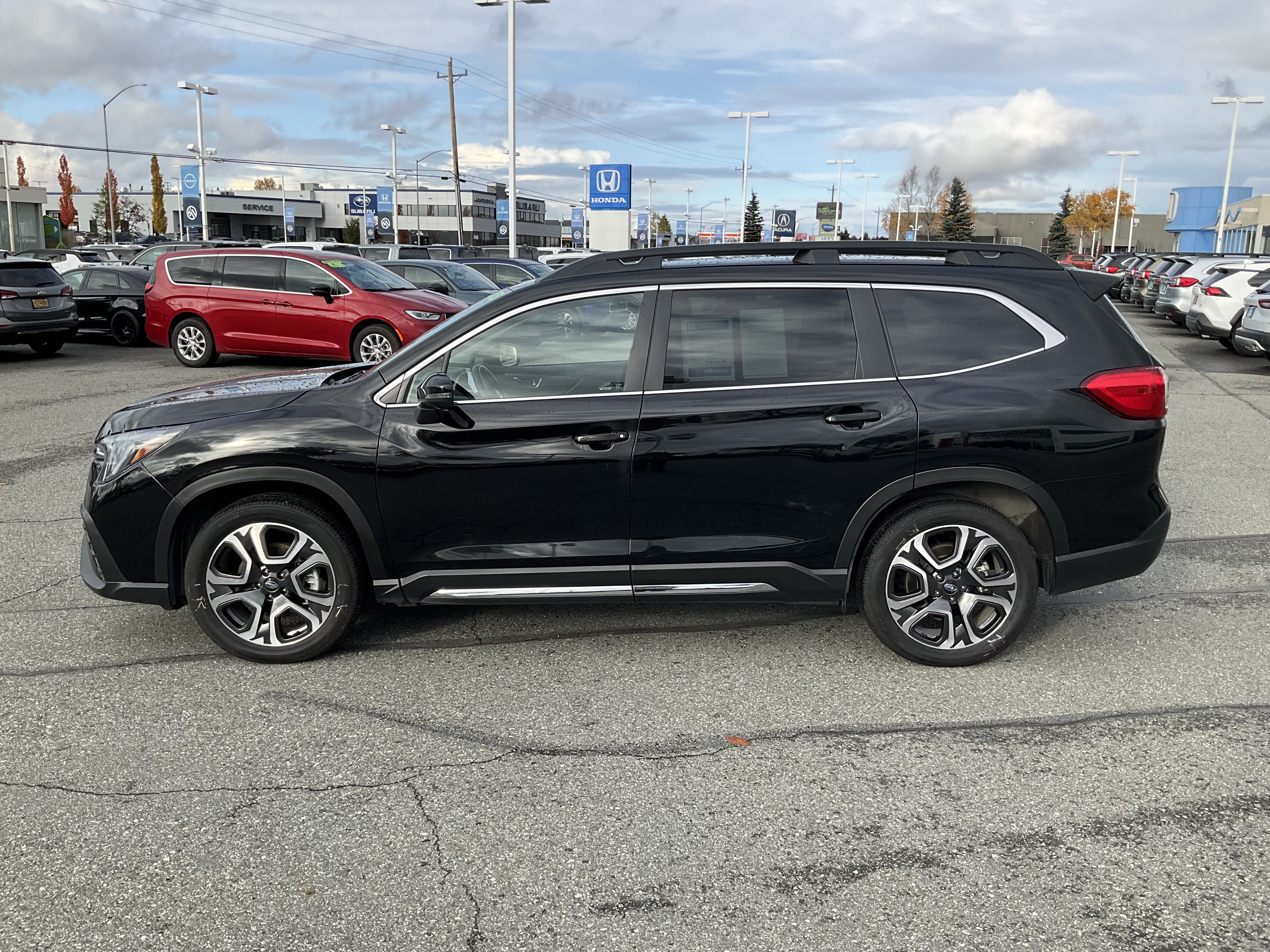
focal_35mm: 29
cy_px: 476
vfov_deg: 48.2
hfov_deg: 61.7
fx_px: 1064
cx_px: 635
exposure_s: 1/829
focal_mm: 3
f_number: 1.8
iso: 25
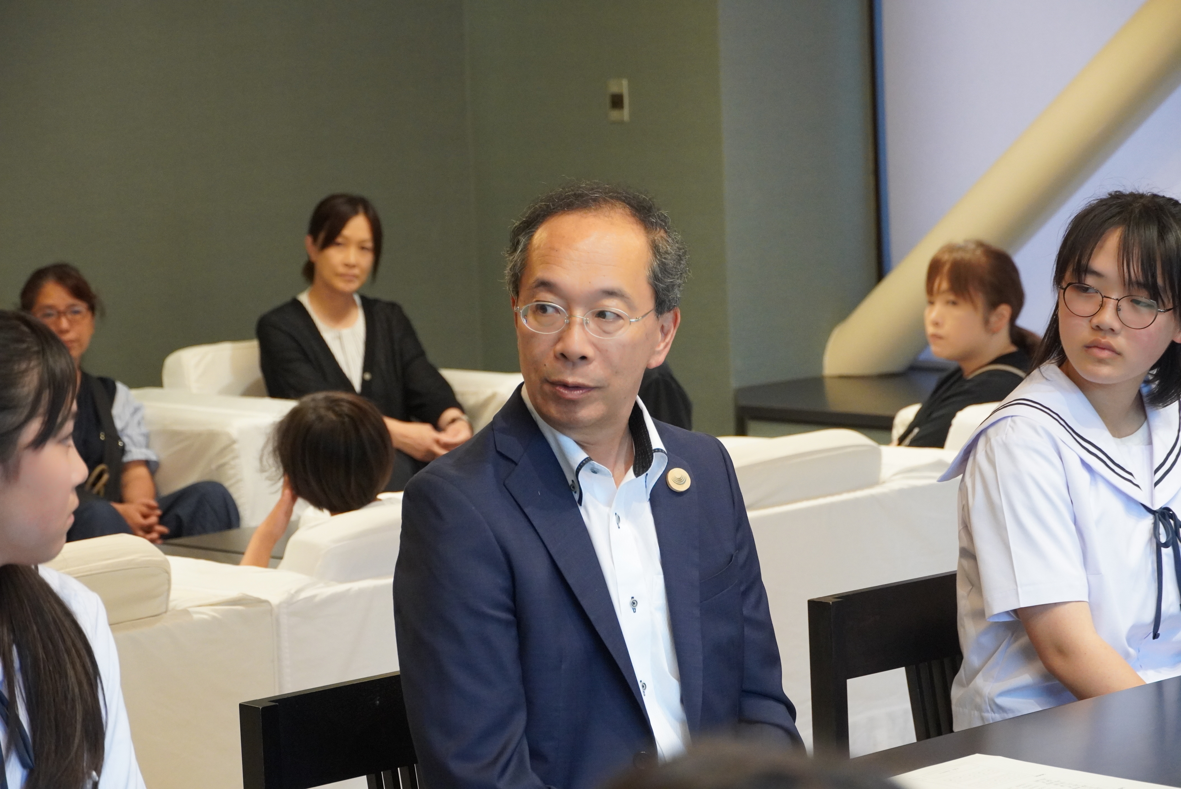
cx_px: 590
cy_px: 394
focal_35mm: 100
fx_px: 3299
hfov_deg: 20.3
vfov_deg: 13.6
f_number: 5.6
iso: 3200
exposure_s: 1/160
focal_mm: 67
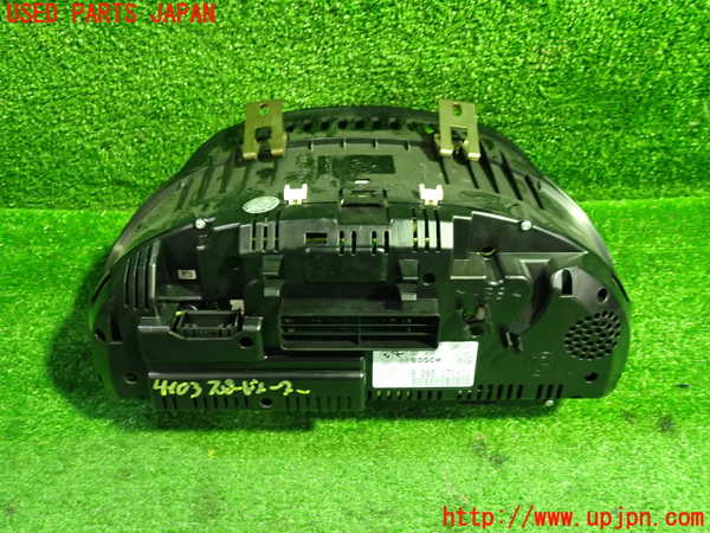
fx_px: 615
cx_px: 355
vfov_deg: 46.8
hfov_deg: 60.0
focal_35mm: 30
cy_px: 266
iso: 640
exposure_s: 1/30
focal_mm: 5.4
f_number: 2.3
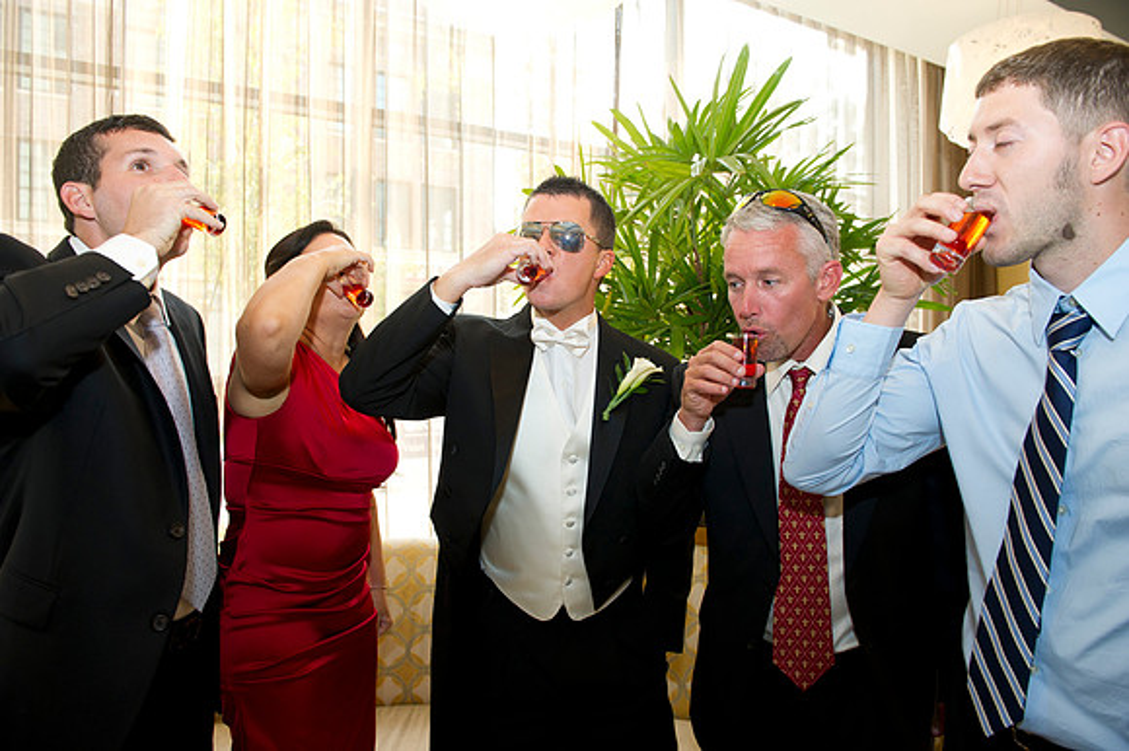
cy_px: 376
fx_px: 752
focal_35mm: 24
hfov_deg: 73.8
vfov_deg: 53.1
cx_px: 564
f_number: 5.6
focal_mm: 24
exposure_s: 1/80
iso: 640
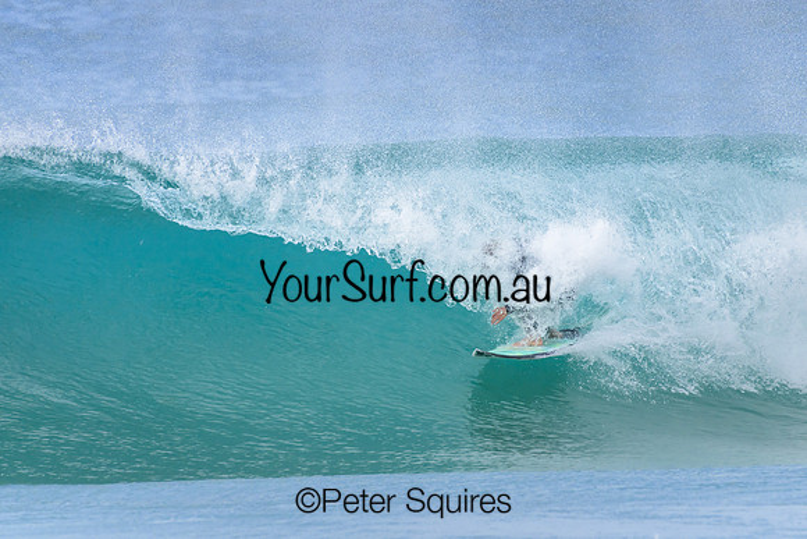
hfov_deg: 2.1
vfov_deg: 1.4
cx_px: 404
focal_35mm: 1000
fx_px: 22421
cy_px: 270
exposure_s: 1/2000
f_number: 11
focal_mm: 1000
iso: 1800
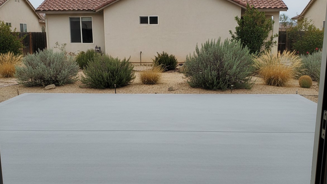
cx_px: 163
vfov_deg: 40.1
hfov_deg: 66.1
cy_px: 105
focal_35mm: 29
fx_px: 251
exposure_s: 1/429
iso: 864
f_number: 1.5
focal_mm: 5.7
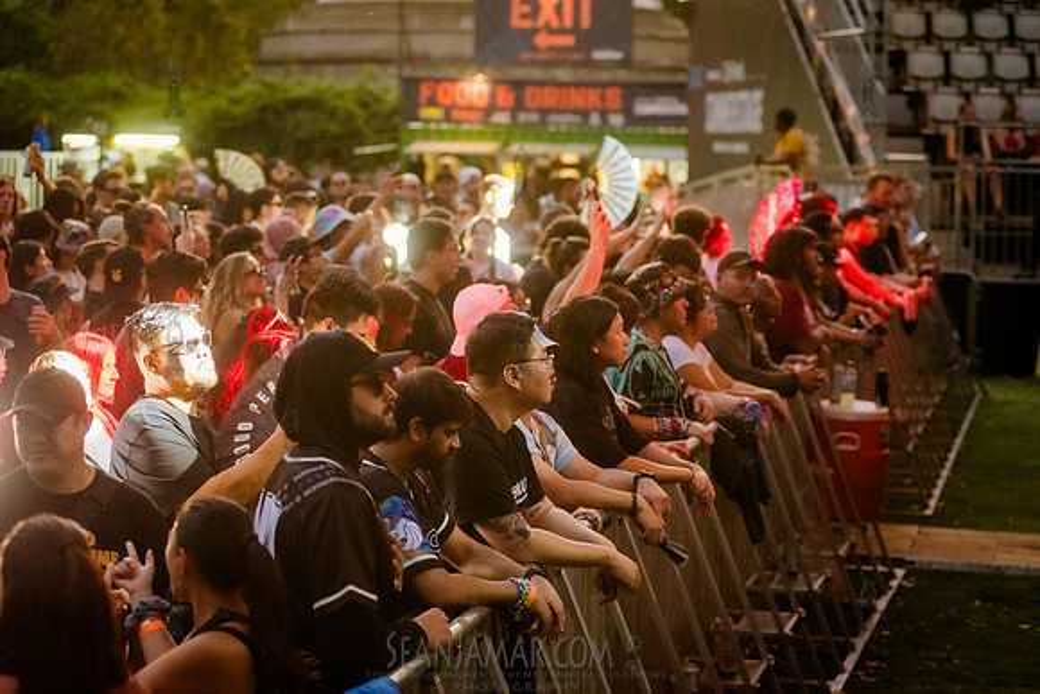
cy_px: 336
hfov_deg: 21.1
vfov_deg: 14.2
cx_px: 499
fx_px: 2788
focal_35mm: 96
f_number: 3.5
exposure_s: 1/320
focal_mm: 92
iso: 6400
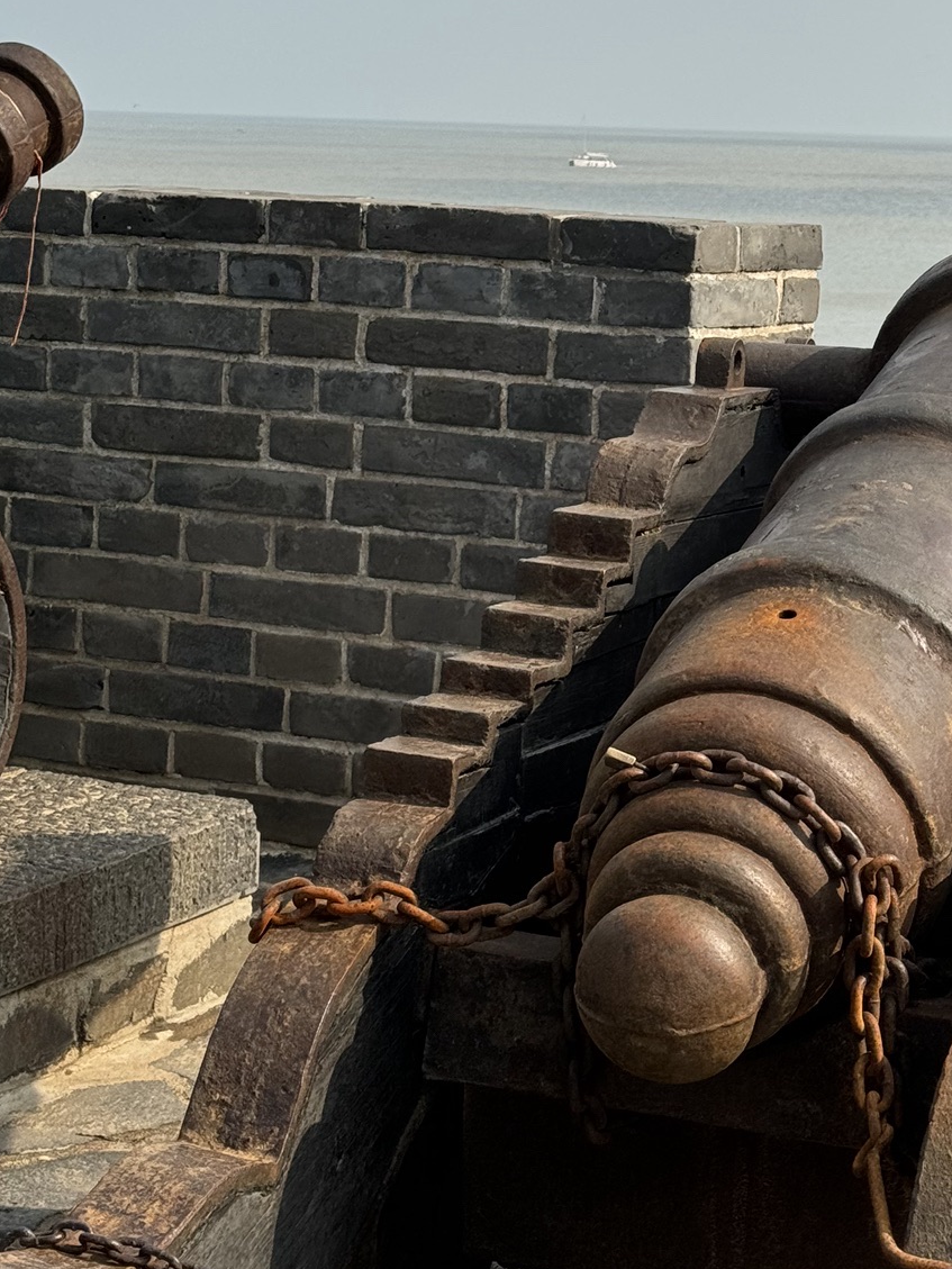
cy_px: 211
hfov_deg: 17.2
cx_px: 753
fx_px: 3116
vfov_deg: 22.6
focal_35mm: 85
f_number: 1.78
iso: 64
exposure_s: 1/4975
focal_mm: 6.76
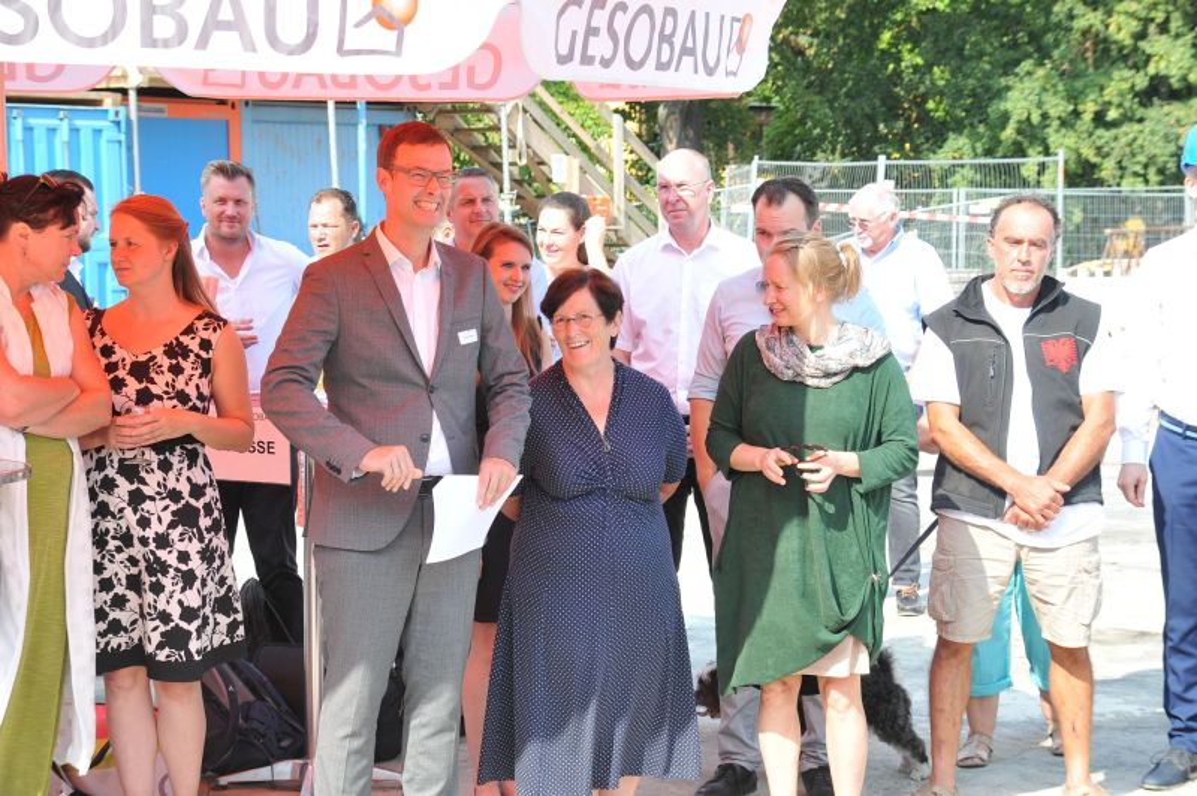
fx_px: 3239
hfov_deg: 20.9
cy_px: 398
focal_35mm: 98
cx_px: 598
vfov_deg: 14.0
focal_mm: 65
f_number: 6.3
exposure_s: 1/160
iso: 200
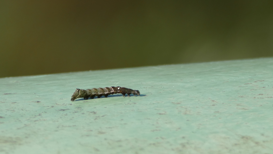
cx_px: 133
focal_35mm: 797
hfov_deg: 2.7
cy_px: 77
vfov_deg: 1.5
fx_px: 5770
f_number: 4
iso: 125
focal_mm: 146
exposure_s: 1/1000
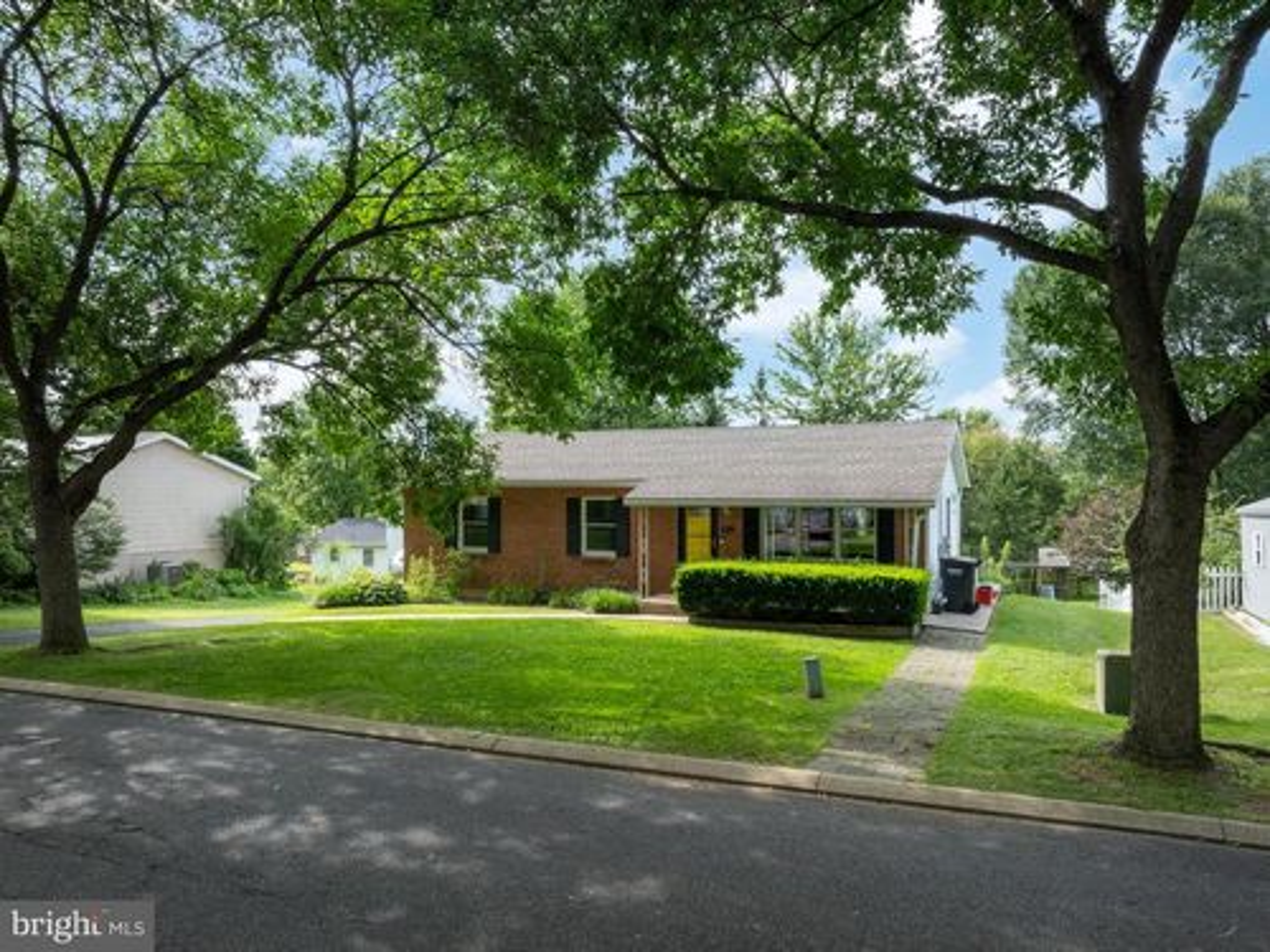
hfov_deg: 71.6
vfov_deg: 56.8
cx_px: 635
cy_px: 476
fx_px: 881
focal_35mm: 24
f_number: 7.1
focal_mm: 12.29
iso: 100
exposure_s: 1/120
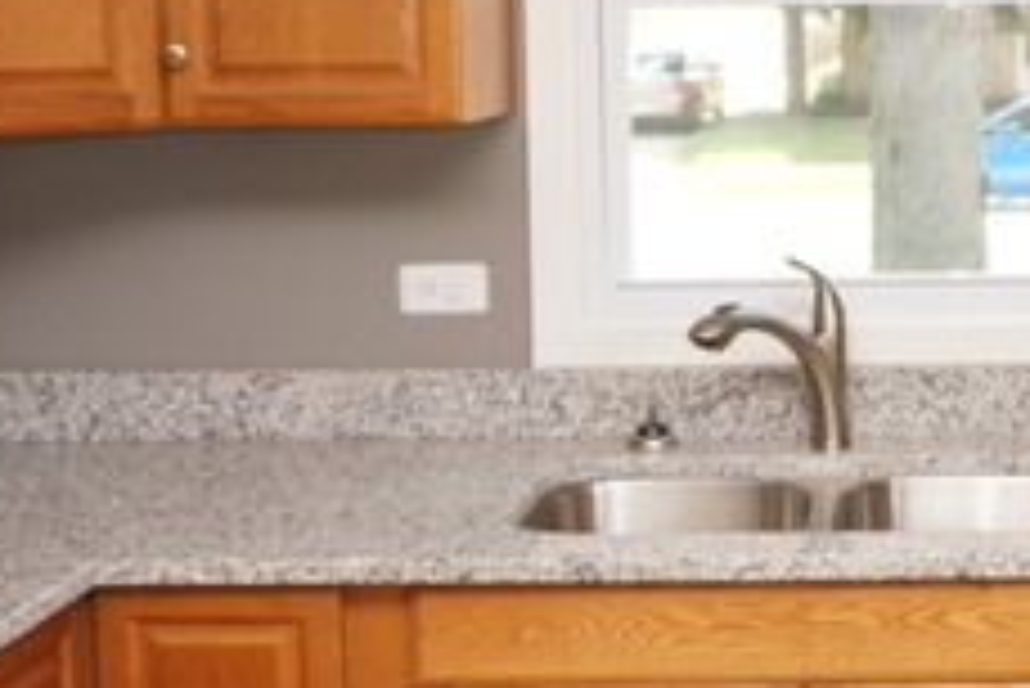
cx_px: 1012
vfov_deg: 20.2
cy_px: 180
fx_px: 1918
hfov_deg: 28.4
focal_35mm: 67
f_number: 4
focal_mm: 16
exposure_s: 1/60
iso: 250
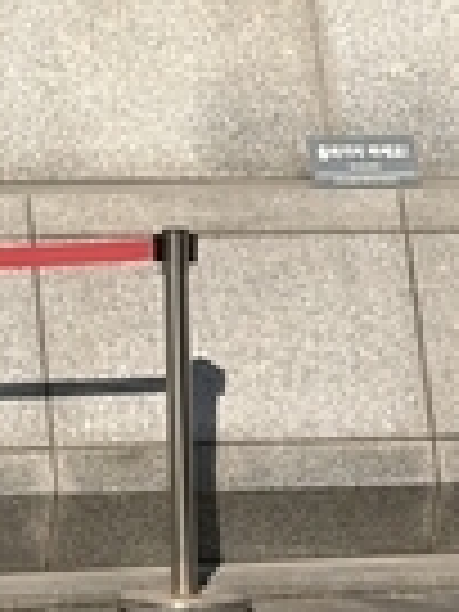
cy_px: -855
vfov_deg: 6.2
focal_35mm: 305
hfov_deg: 4.9
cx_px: -148
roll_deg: -0.4
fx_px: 5392
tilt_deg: +7.5
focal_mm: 5.96
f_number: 1.6
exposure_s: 1/5348
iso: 32
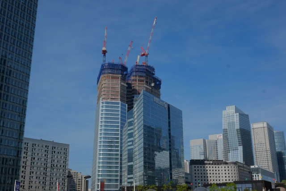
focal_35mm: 41
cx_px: 143
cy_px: 96
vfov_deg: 32.6
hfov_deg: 47.4
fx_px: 326
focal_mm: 27
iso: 200
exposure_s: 1/400
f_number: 13
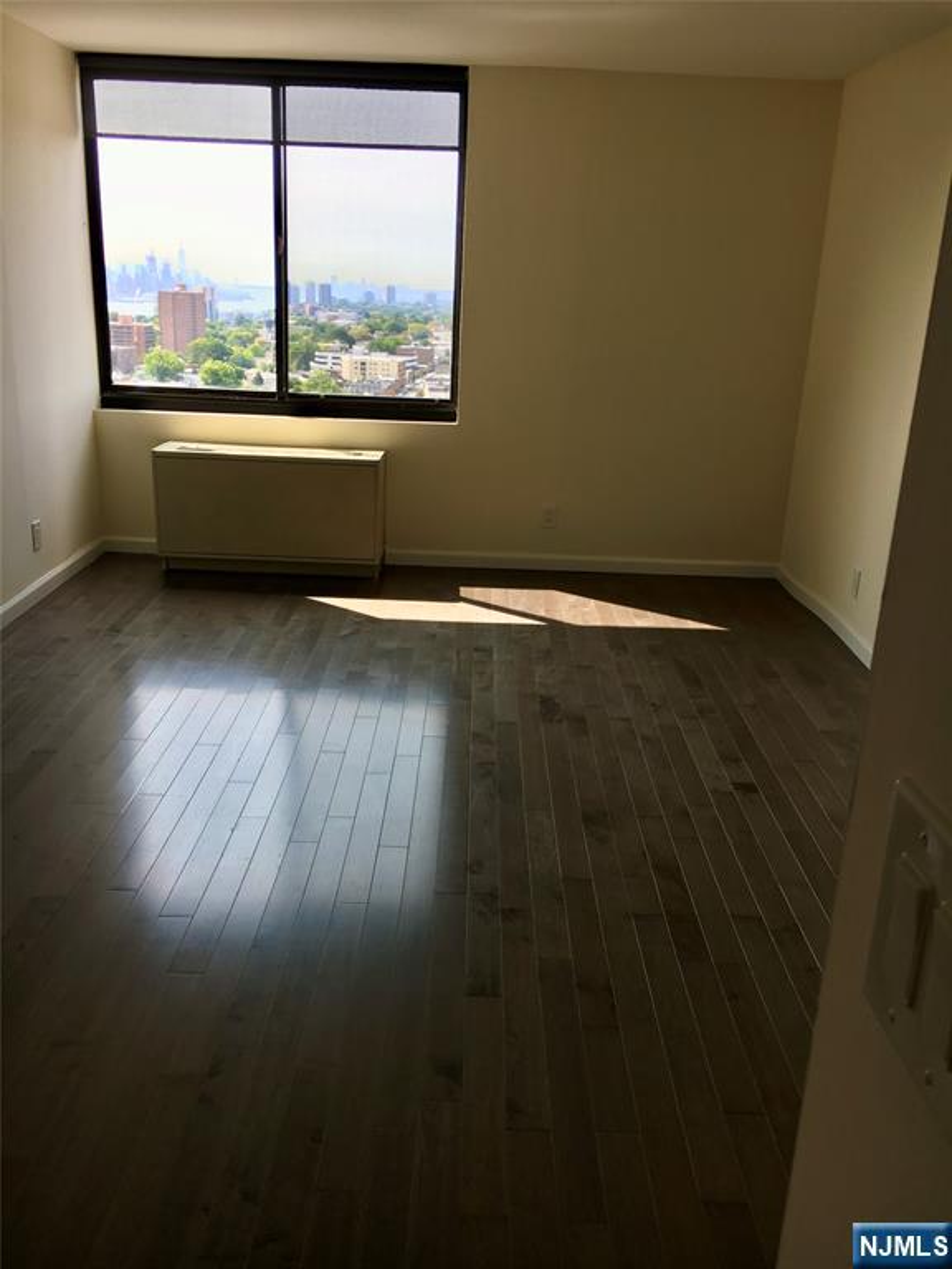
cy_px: 634
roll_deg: -0.8
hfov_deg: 48.2
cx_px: 476
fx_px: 1063
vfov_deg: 61.7
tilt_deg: -19.1
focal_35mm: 29
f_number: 2.2
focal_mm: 4.15
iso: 25
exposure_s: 1/208
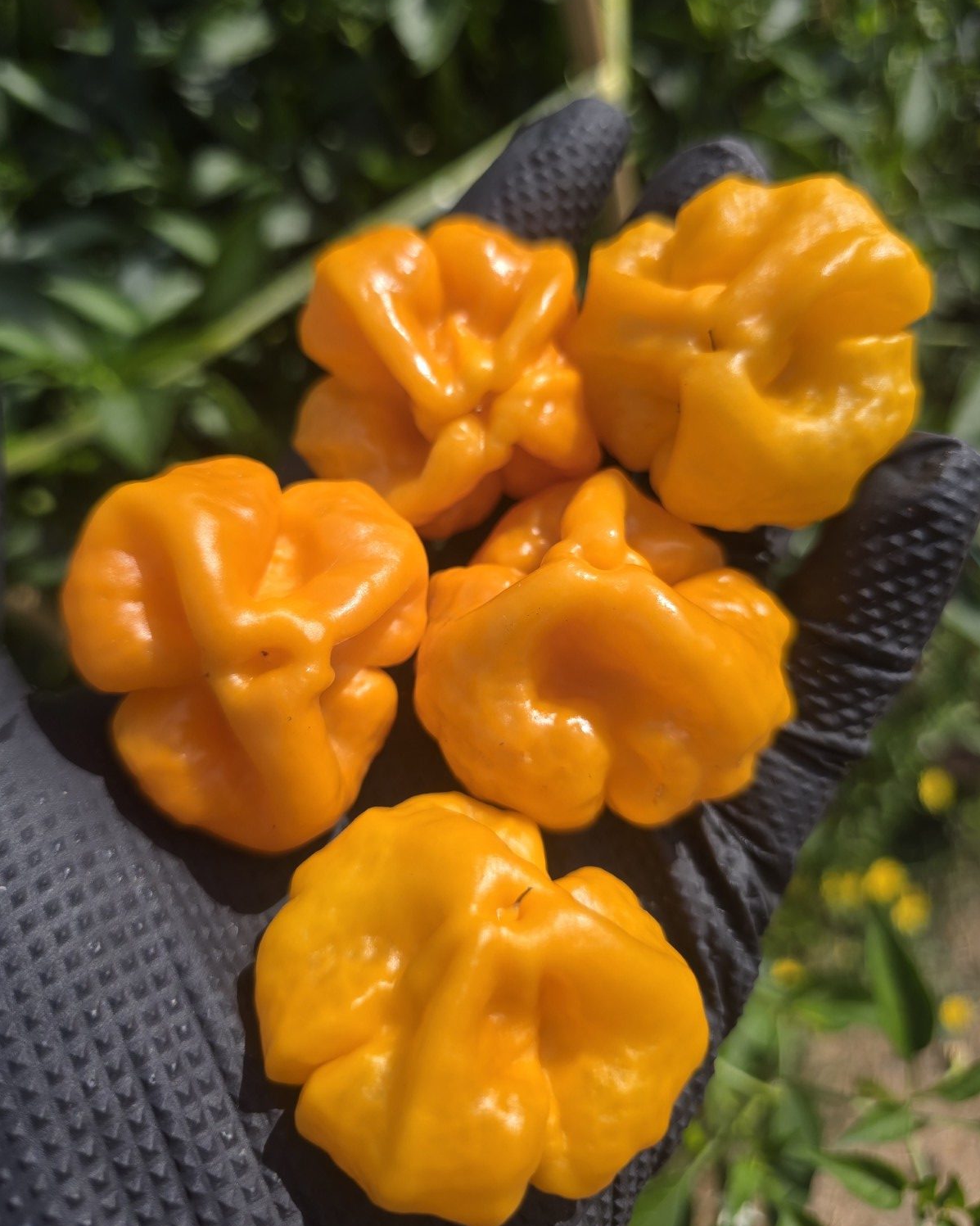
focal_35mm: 24
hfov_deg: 58.8
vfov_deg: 70.2
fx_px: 870
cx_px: 490
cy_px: 581
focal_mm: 6.3
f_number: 1.7
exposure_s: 1/1036
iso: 12
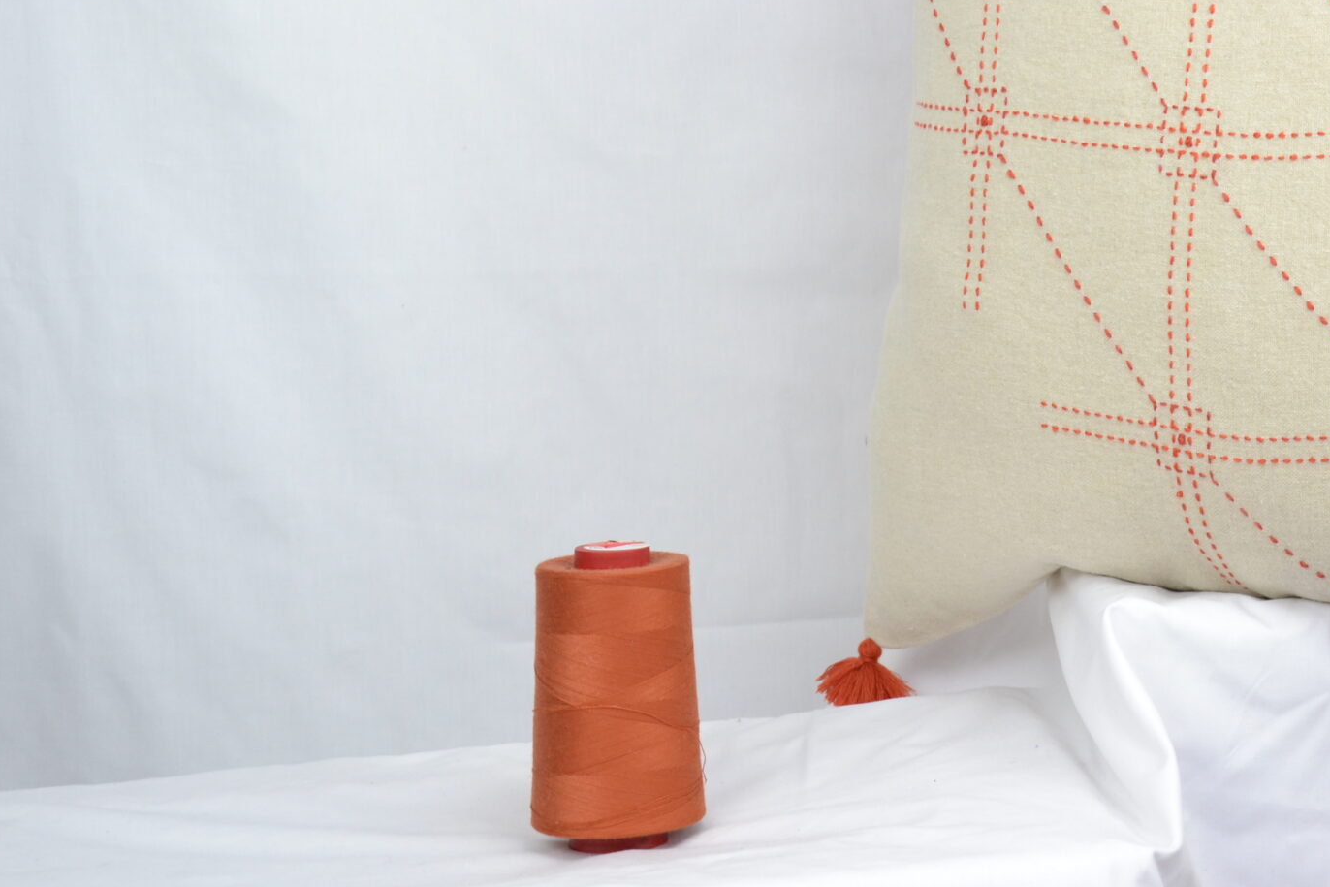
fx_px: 3618
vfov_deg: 13.9
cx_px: 1199
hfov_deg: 20.4
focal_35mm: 98
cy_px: 102
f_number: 6.3
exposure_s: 1/50
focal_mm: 35
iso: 400
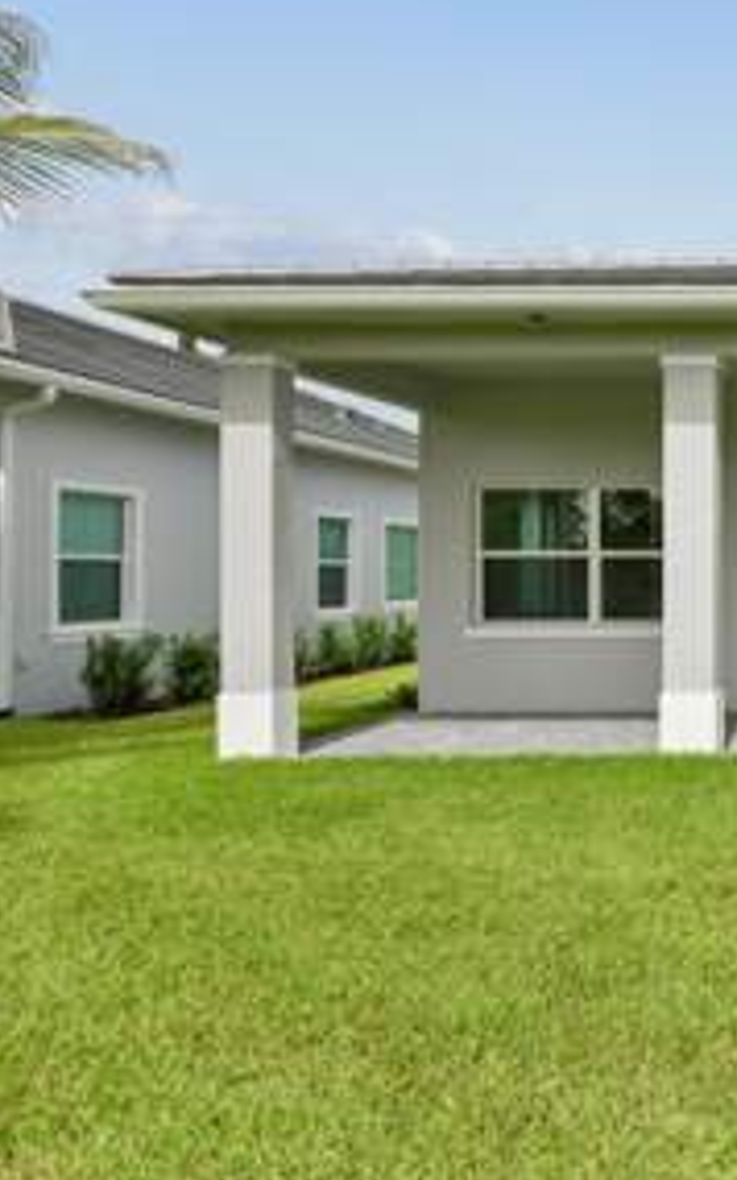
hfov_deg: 34.3
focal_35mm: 24
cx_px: 981
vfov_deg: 74.8
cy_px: 600
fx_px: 772
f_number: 10
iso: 200
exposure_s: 1/800
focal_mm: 14
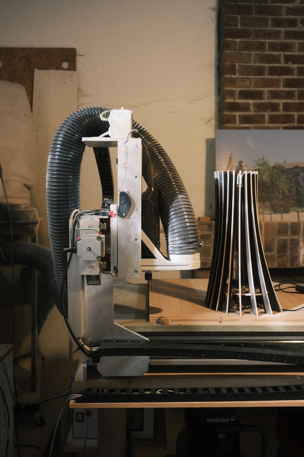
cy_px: 228
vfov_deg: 54.4
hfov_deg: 37.8
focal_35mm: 35
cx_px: 152
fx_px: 443
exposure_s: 1/28
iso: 800
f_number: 2.8
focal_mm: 23
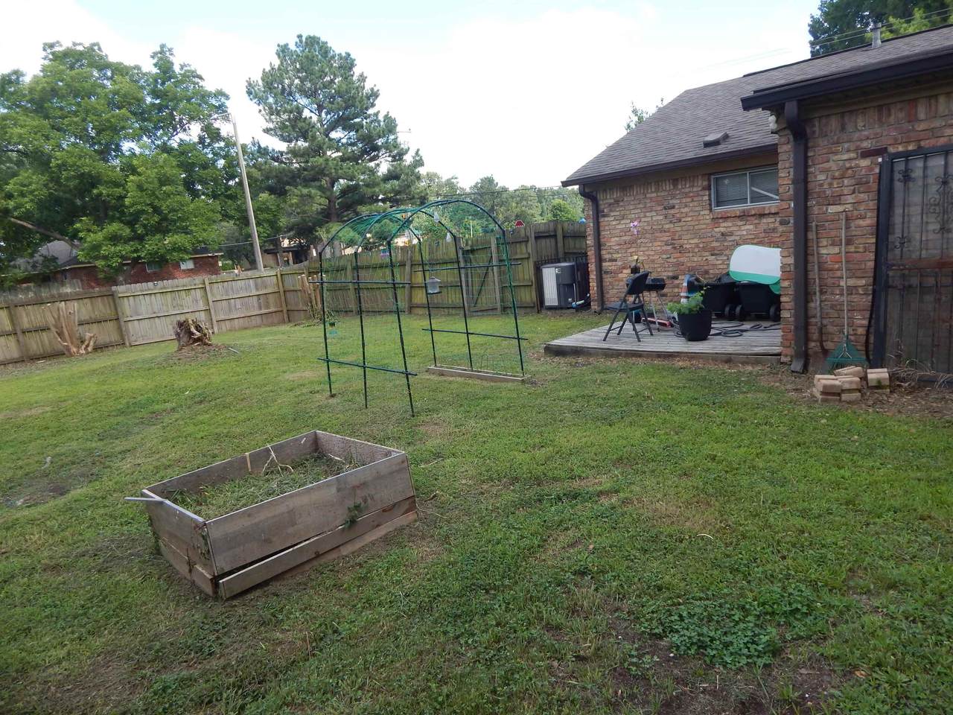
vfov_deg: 61.1
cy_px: 358
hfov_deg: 76.4
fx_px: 606
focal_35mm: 22
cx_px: 476
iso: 125
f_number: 3
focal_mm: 4
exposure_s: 1/400
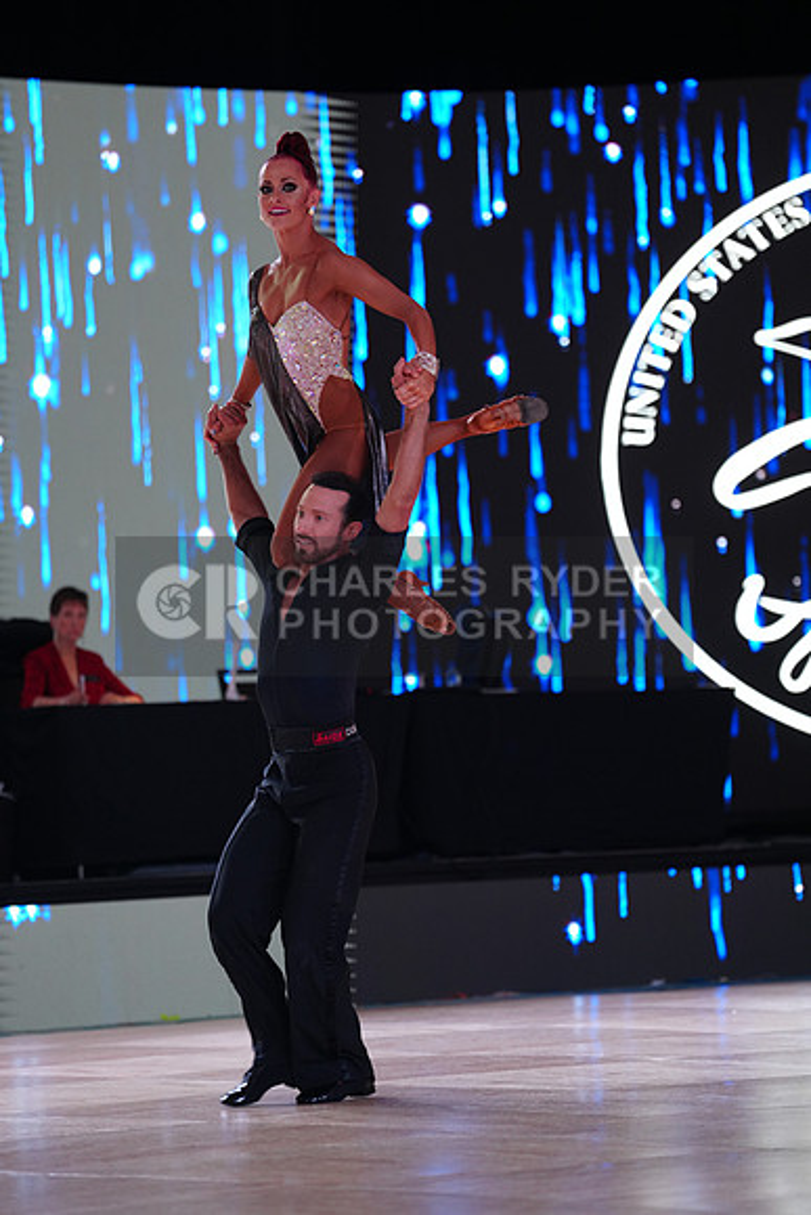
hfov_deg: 9.0
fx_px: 5167
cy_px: 608
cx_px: 406
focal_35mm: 153
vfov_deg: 13.4
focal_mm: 153
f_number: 2.8
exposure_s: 1/500
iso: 1250
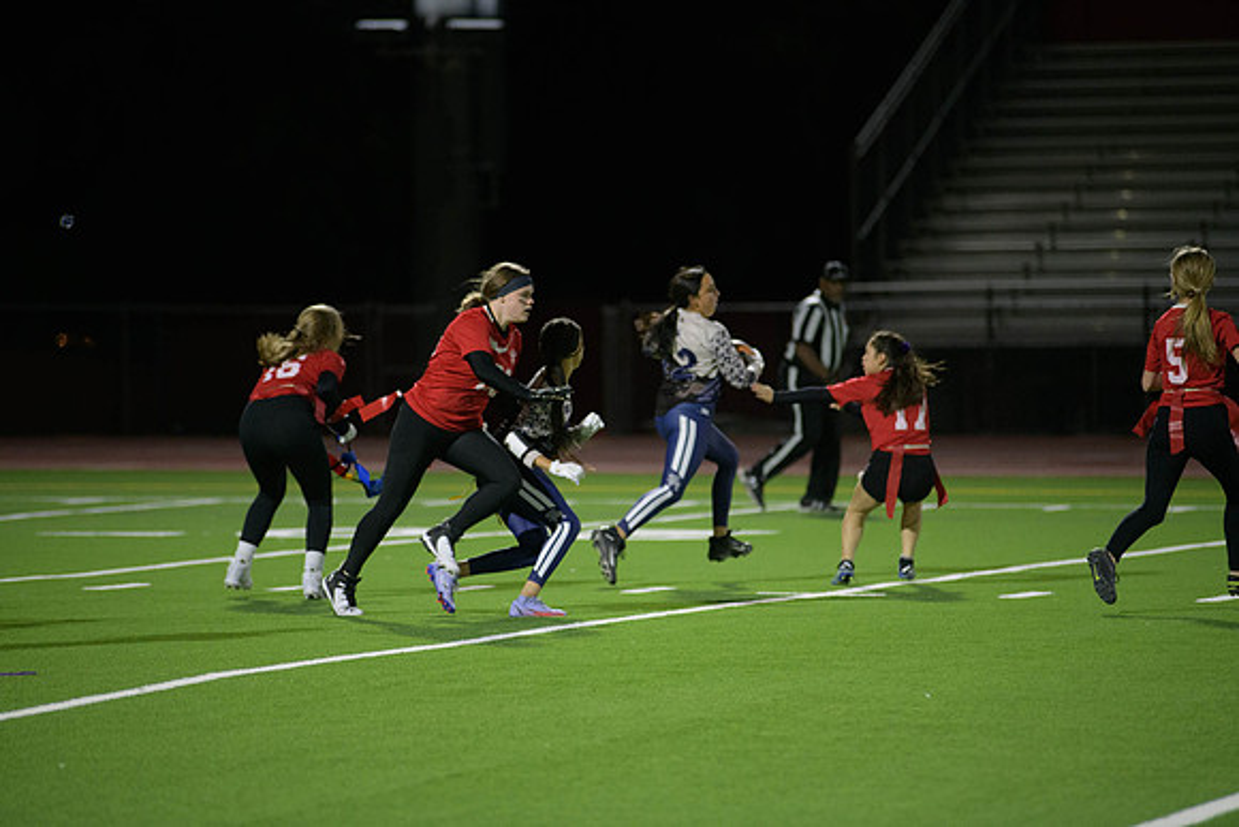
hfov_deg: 10.3
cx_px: 620
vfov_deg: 6.9
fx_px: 6885
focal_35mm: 200
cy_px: 414
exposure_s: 1/640
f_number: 2.8
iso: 3200
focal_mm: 200
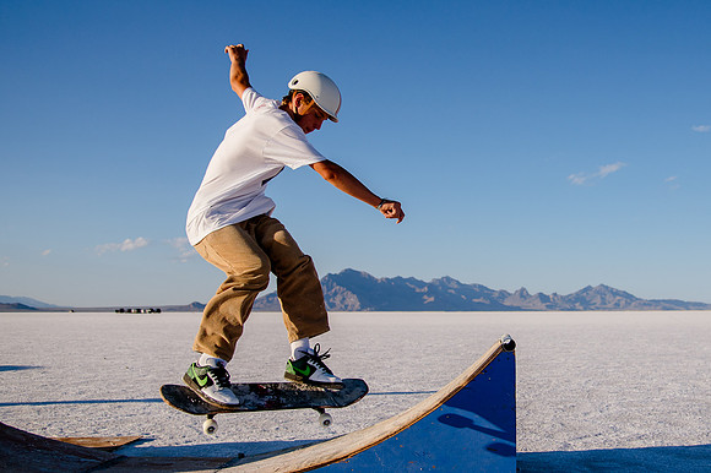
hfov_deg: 44.0
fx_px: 867
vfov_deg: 30.5
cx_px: 472
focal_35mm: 44
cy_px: 200
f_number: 4
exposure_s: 1/5000
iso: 200
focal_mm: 30
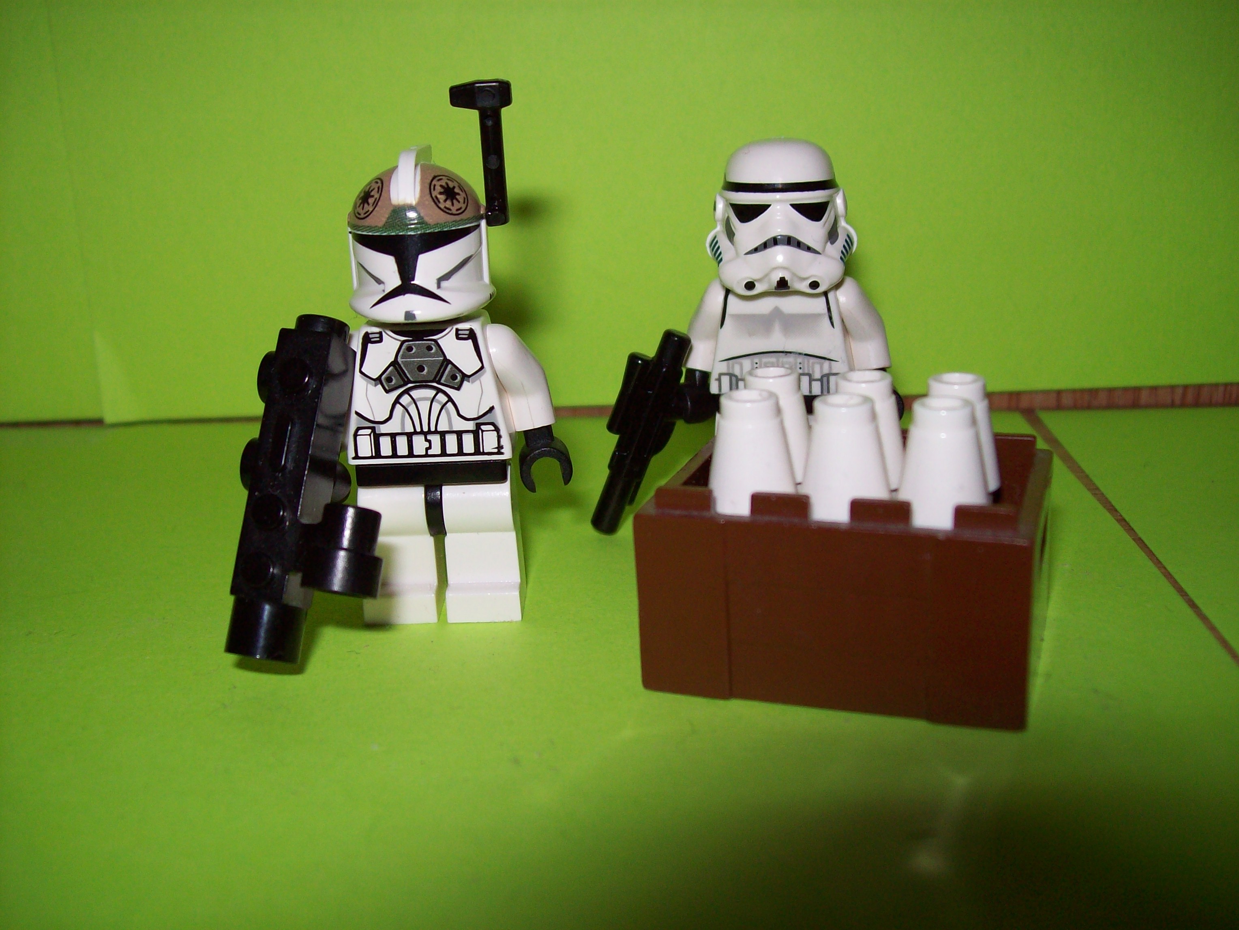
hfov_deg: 51.4
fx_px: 1289
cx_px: 620
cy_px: 465
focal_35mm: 36
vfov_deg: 39.7
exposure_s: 1/64
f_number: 2.7
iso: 80
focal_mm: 6
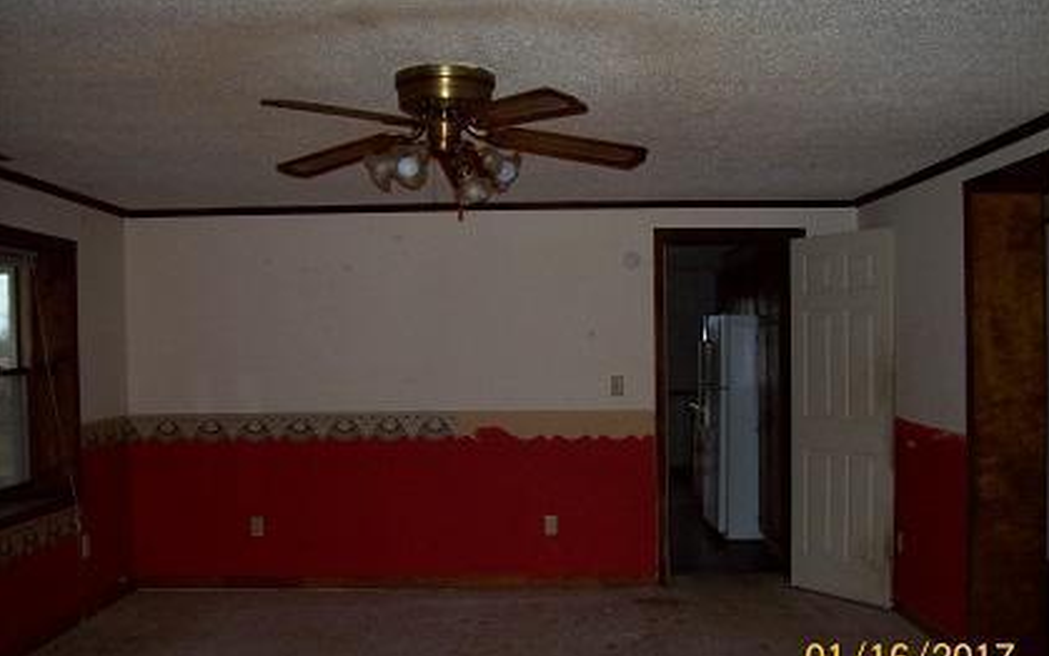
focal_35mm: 39
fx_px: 1115
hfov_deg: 50.4
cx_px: 533
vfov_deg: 32.8
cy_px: 357
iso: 80
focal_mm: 6
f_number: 2.7
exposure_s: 1/64
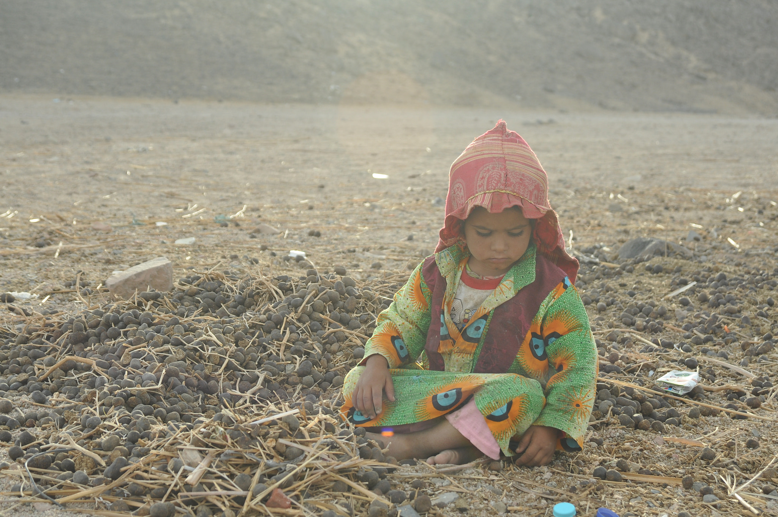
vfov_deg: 18.9
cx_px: 389
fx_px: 1554
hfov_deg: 28.1
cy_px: 258
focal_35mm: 72
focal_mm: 48
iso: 250
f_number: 6.3
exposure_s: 1/160
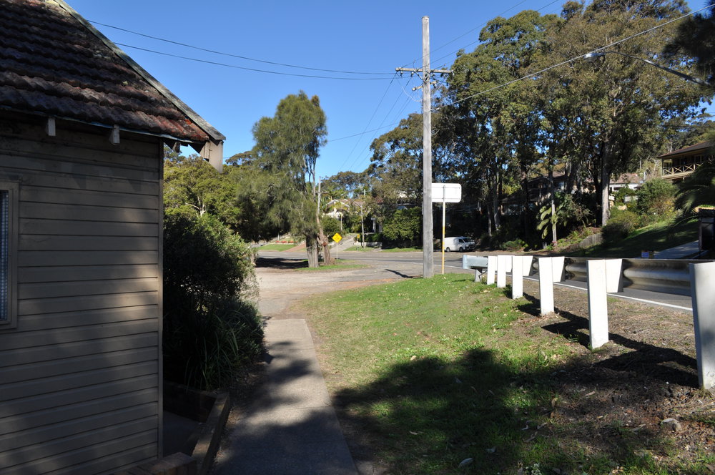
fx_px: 536
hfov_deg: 67.4
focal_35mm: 27
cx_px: 358
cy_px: 238
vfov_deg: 47.8
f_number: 9
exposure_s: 1/320
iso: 200
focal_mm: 18
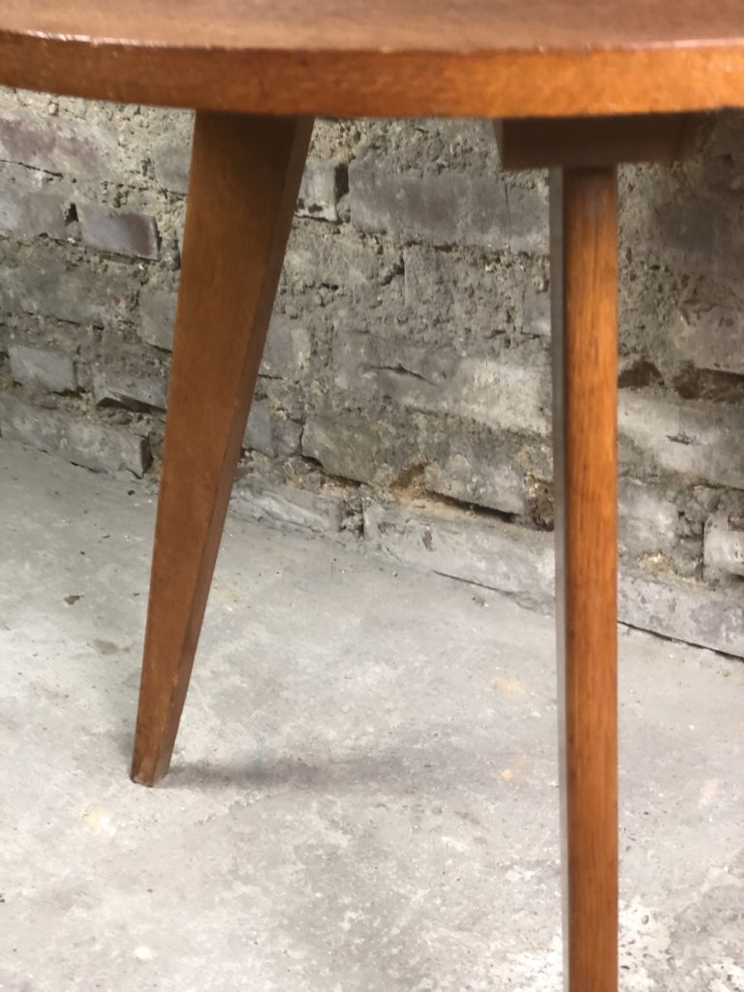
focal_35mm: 52
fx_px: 1490
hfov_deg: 28.0
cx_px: 372
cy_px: 496
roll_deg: +2.4
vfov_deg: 36.8
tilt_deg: -26.3
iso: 100
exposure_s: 1/33
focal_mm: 6
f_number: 2.4
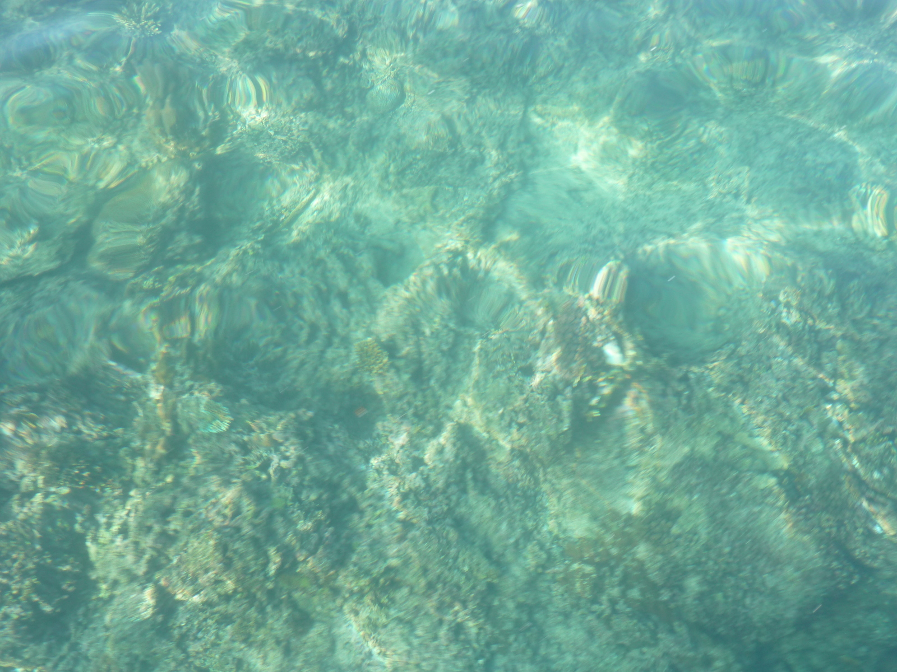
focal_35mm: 32
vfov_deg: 44.2
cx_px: 448
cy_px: 336
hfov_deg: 56.8
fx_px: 829
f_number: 3.5
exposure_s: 1/80
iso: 80
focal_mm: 5.3
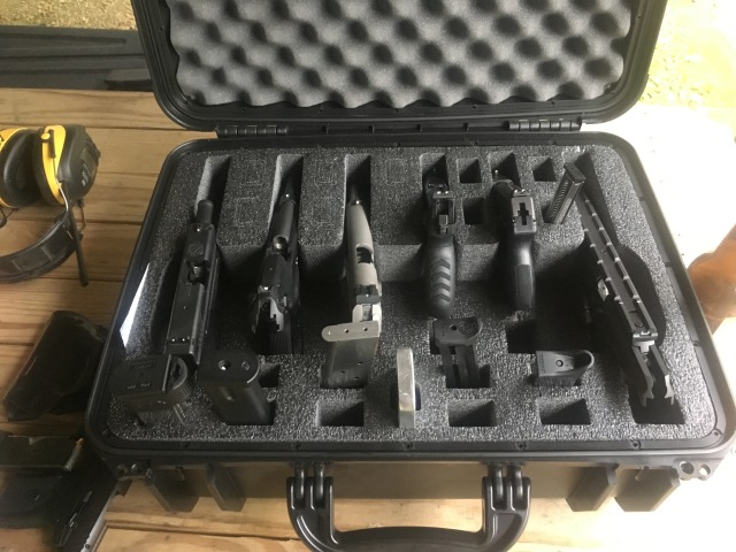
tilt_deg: -53.3
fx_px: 617
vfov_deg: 48.2
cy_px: 276
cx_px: 368
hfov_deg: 61.7
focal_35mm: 29
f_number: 2.2
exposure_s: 1/15
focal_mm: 4.15
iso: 250
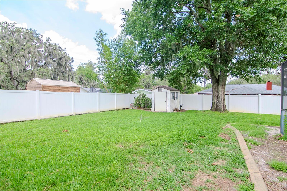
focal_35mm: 16
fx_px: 132
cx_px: 144
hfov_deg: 95.0
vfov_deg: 72.0
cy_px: 96
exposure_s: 1/800
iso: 400
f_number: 4
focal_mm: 11
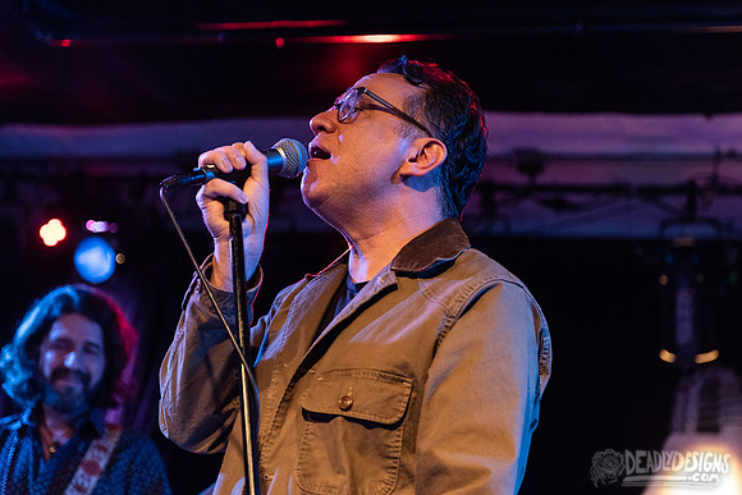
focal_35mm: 75
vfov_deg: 18.1
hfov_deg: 26.9
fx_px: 1553
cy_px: 229
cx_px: 399
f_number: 3.2
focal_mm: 70
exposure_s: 1/160
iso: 2000
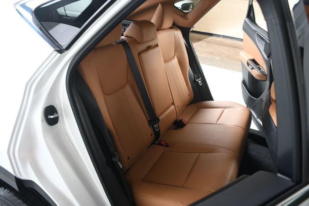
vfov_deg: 43.6
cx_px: 154
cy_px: 103
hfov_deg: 62.0
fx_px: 257
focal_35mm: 30
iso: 100
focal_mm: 20
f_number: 3.5
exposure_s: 1/160
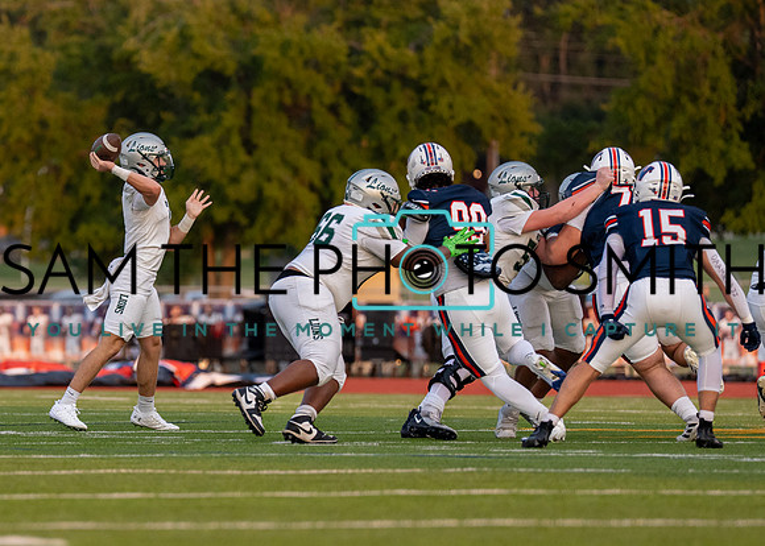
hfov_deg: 4.7
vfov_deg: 3.4
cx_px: 177
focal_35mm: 425
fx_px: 9224
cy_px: 279
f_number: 2.8
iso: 640
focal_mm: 200
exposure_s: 1/2500
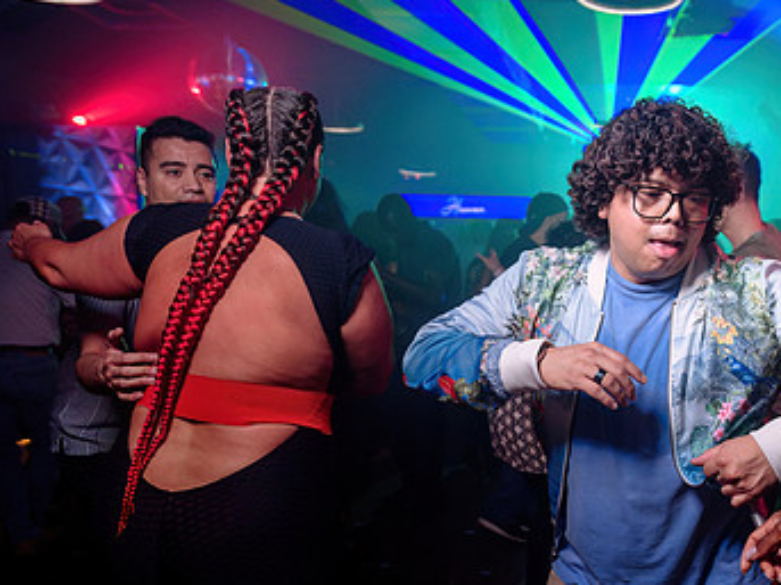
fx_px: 880
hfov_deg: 45.5
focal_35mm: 39
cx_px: 622
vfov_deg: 36.6
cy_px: 365
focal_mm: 24
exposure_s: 1/50
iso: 800
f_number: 2.8
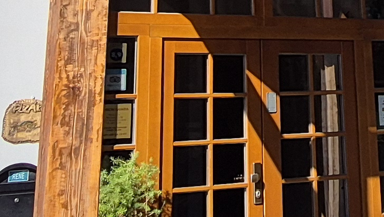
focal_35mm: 78
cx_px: 380
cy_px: -155
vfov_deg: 14.0
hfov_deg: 25.8
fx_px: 794
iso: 50
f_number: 2.2
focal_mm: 2.2
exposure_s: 1/1824
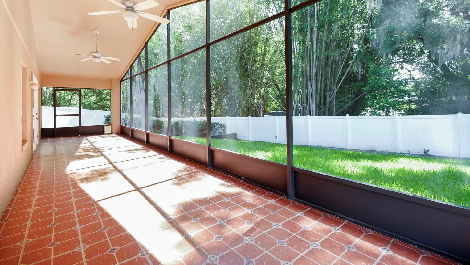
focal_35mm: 16
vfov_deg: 66.0
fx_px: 199
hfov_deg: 99.3
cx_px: 227
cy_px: 98
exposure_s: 1/60
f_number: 4
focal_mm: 7
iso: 320
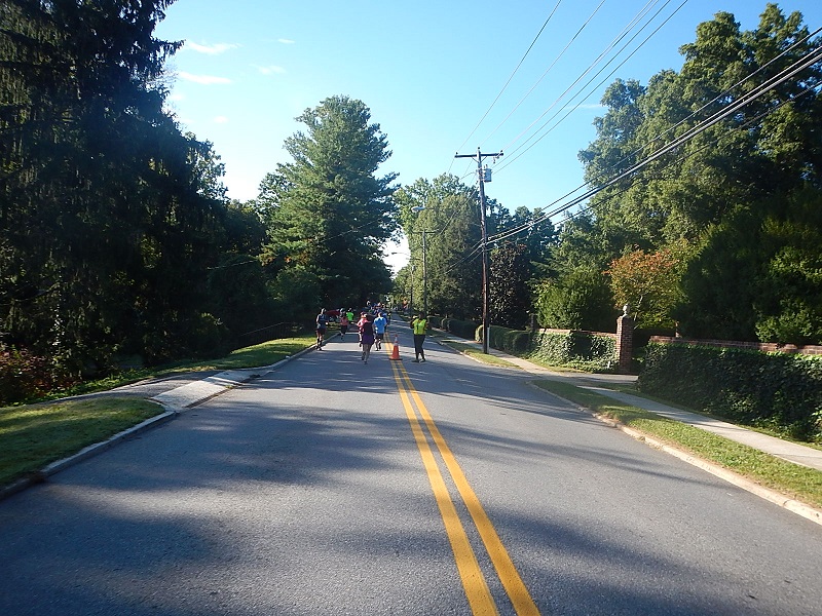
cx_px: 411
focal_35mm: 28
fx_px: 665
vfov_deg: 49.7
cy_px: 308
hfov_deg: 63.4
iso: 125
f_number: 3.9
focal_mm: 5
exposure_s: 1/400
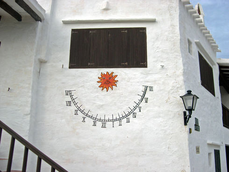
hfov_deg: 49.0
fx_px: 252
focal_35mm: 38
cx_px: 114
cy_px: 86
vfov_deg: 37.8
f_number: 2.8
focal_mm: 8
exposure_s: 1/417
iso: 100
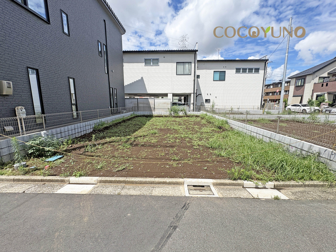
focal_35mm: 14
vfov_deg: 85.7
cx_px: 168
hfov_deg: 102.1
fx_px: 136
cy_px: 126
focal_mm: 2.22
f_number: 2.2
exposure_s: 1/1789
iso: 50
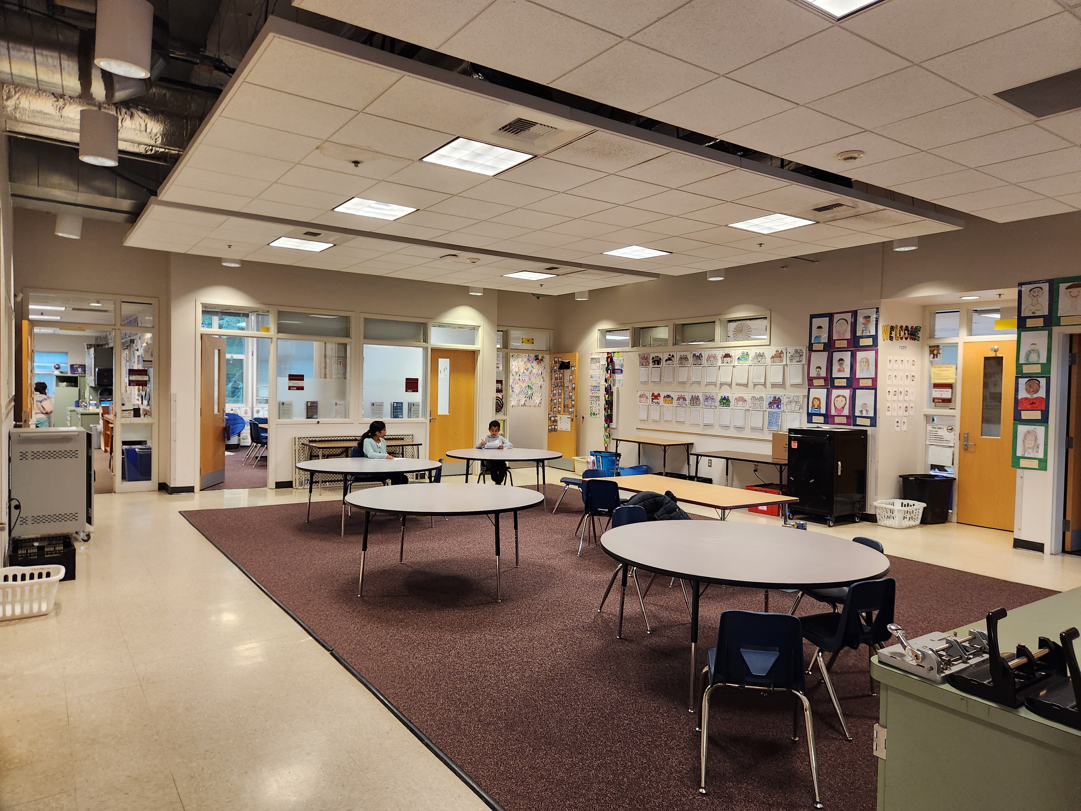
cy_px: 406
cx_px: 540
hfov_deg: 73.9
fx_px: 718
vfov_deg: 58.9
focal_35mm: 23
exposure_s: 1/120
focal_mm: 5.4
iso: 400
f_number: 1.8
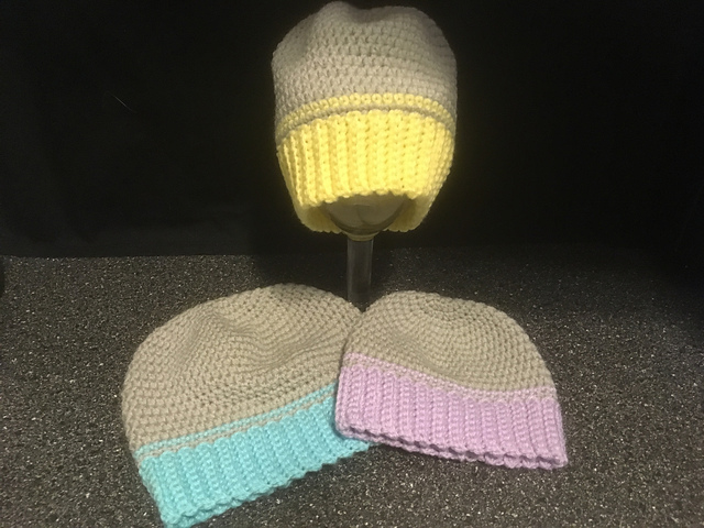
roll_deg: -0.7
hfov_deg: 61.7
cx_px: 352
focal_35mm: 29
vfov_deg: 48.2
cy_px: 264
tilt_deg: -34.1
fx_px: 590
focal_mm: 4.15
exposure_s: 1/15
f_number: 2.2
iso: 320
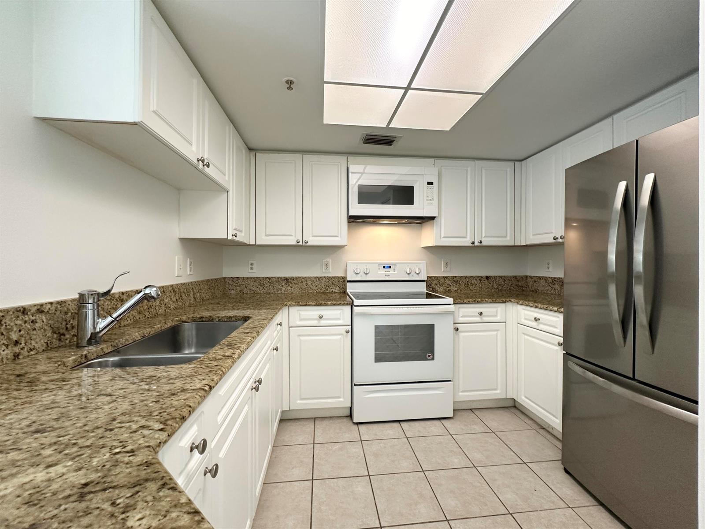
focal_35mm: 14
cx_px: 352
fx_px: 285
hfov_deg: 102.1
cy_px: 264
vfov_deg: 85.7
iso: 200
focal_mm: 2.22
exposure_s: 1/60
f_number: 2.2
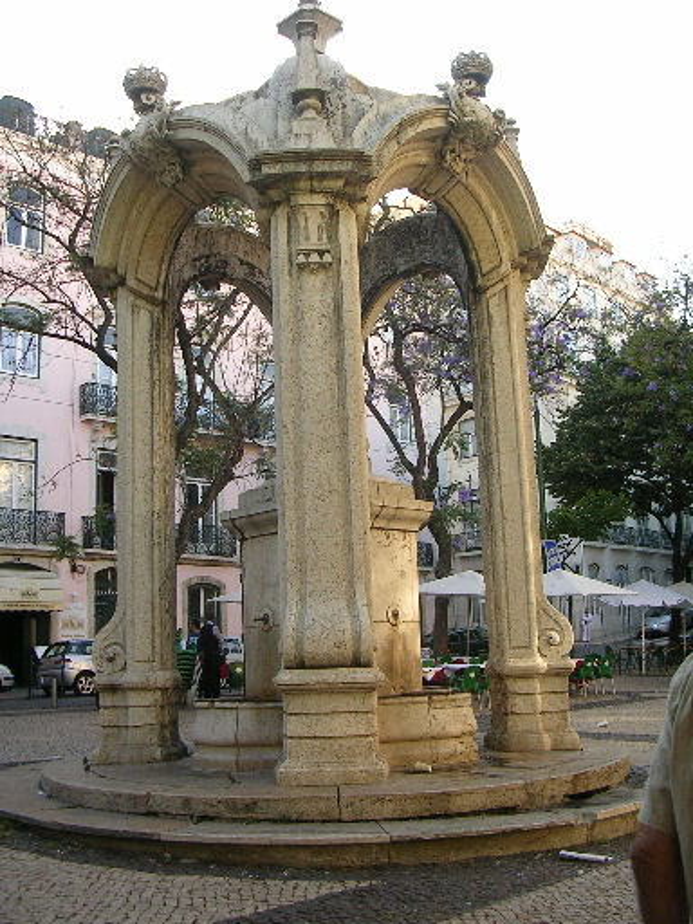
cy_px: 462
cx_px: 346
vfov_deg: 49.0
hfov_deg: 37.7
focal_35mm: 38
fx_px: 1014
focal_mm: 5.8
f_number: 2.8
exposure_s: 1/140
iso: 50
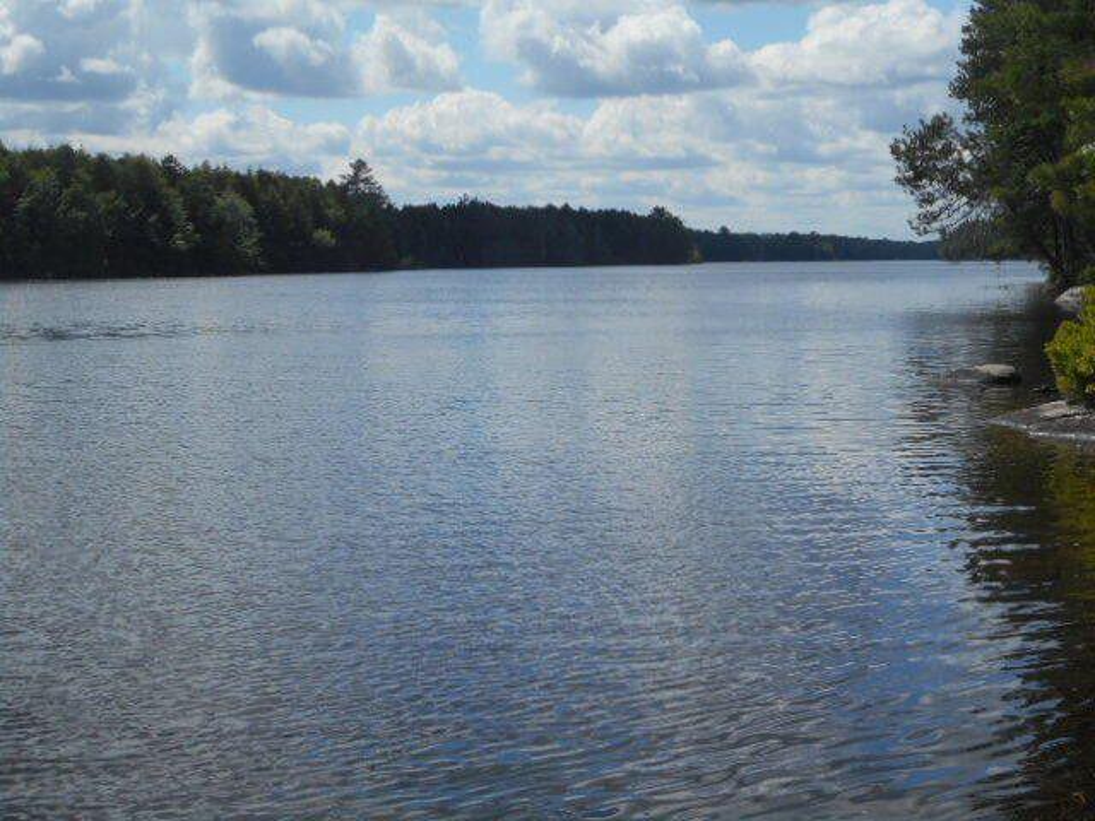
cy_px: 410
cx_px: 548
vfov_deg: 21.9
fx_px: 2119
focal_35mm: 67
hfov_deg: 29.0
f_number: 5.3
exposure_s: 1/640
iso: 80
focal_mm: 12
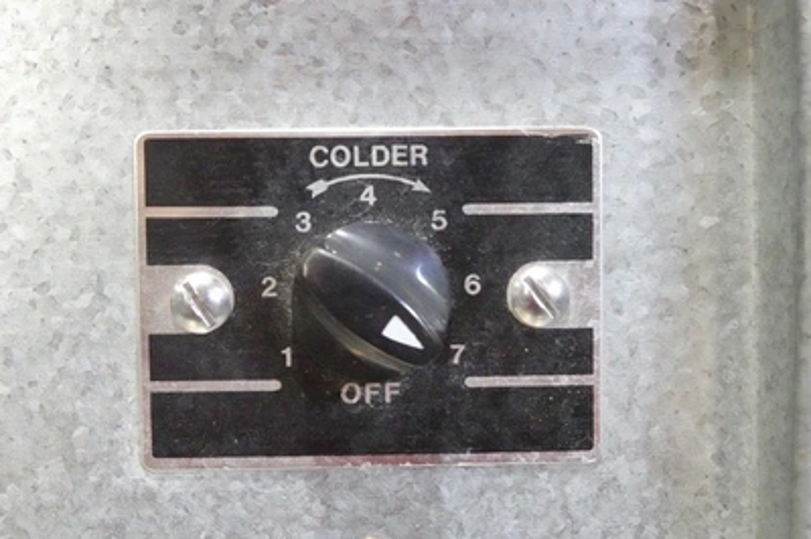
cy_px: 270
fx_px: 968
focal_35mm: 43
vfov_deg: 31.1
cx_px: 406
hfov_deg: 45.5
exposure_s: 1/40
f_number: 9
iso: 6400
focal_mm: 15.9
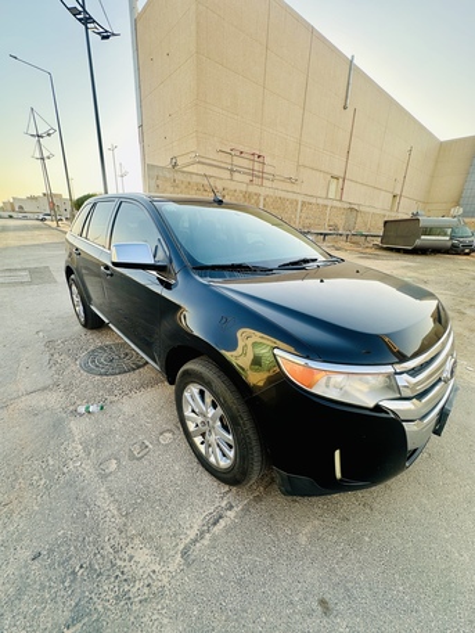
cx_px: 238
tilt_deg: -18.7
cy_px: 316
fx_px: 256
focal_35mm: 14
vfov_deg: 102.0
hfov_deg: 85.7
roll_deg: -4.7
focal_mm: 2.22
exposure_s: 1/266
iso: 40
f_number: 2.2
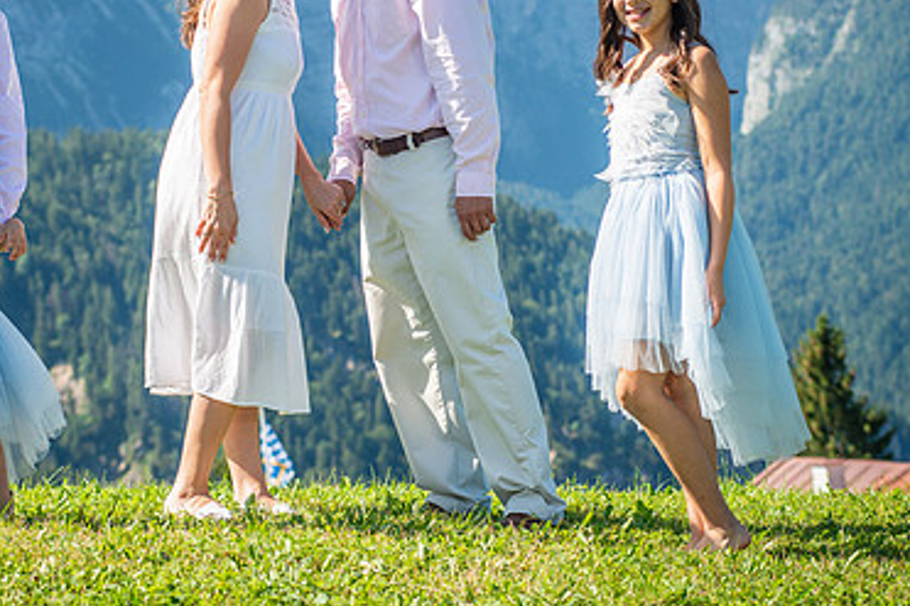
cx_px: 409
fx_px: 4144
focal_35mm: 164
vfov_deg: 8.4
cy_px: 179
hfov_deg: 12.5
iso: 160
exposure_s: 1/500
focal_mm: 92
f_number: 5.6
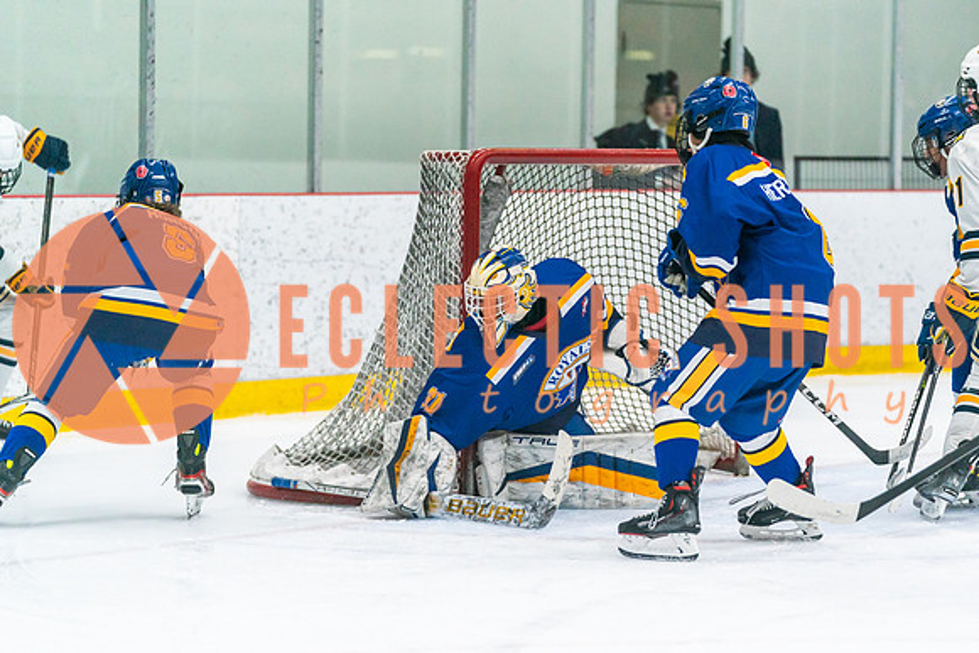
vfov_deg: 9.1
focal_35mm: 151
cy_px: 381
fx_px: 4097
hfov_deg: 13.6
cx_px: 572
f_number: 2.8
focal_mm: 129
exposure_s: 1/1250
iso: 3200
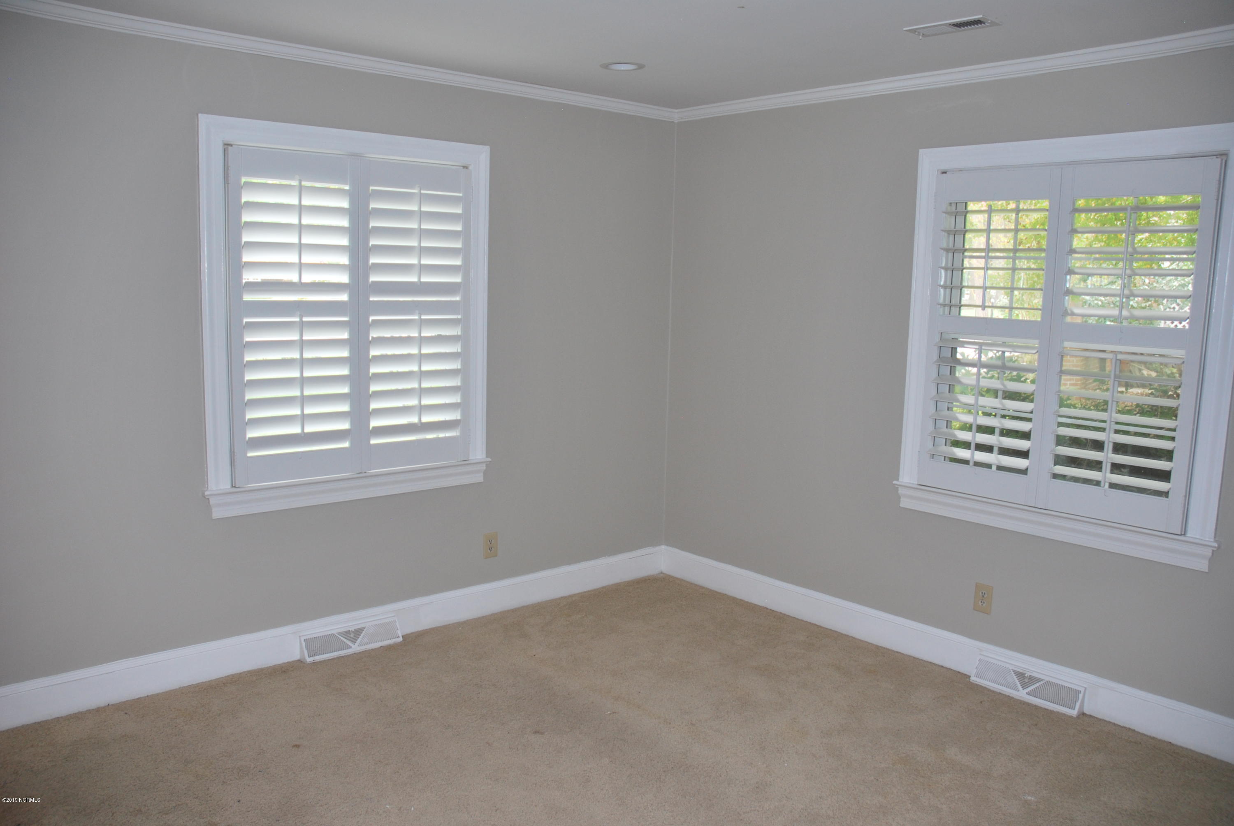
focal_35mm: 27
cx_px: 617
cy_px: 413
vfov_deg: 48.0
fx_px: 927
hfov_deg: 67.3
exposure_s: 1/60
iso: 200
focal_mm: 18
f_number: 4
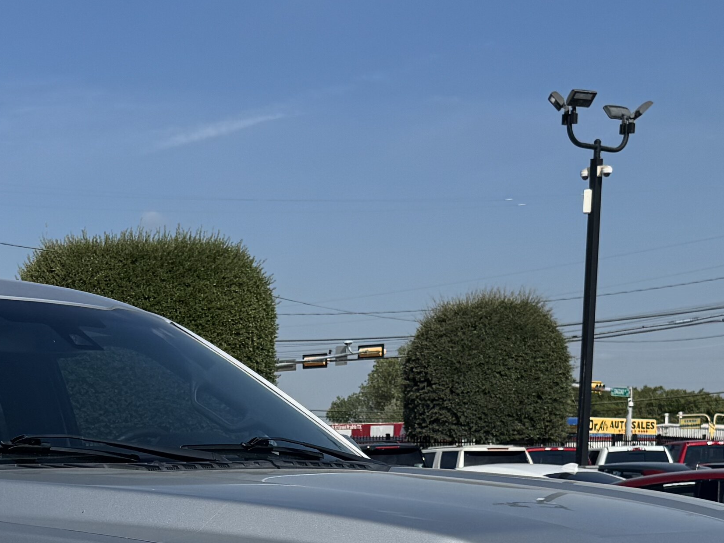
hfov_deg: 22.9
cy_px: 633
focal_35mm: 83
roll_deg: -0.2
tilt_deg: -5.3
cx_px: 53
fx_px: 1736
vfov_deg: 17.1
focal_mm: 6.76
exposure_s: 1/7092
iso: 80
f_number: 1.78
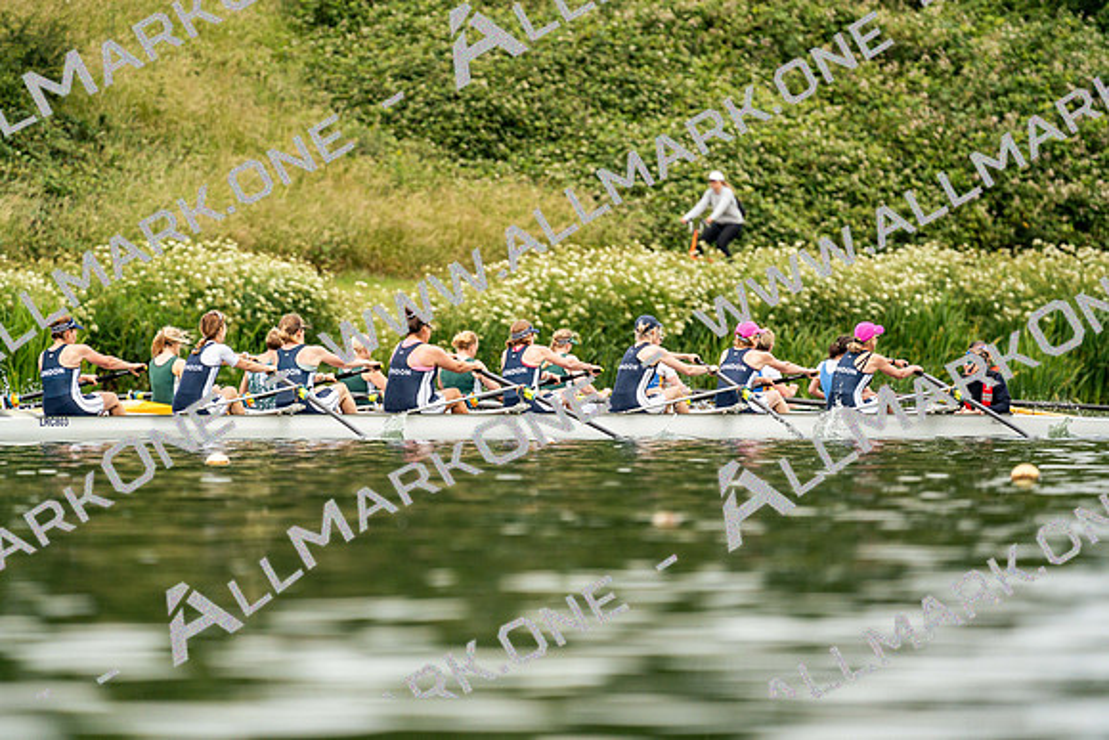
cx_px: 554
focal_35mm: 600
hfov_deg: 3.4
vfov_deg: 2.3
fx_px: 18487
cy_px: 370
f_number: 6.3
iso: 400
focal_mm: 600
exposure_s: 1/2000
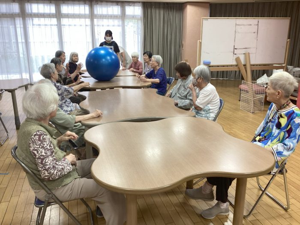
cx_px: 150
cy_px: 112
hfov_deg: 58.4
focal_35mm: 31
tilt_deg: -14.1
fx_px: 269
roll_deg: -0.7
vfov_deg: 45.4
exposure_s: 1/50
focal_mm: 3.3
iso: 50
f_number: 2.4
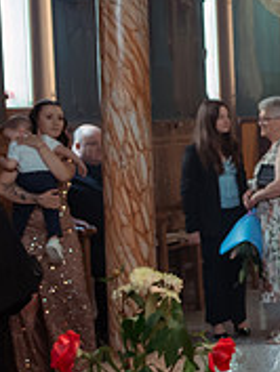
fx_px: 1185
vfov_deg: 17.9
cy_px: 199
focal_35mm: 110
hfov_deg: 12.7
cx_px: 442
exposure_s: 1/200
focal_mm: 35
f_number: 2.8
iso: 1600
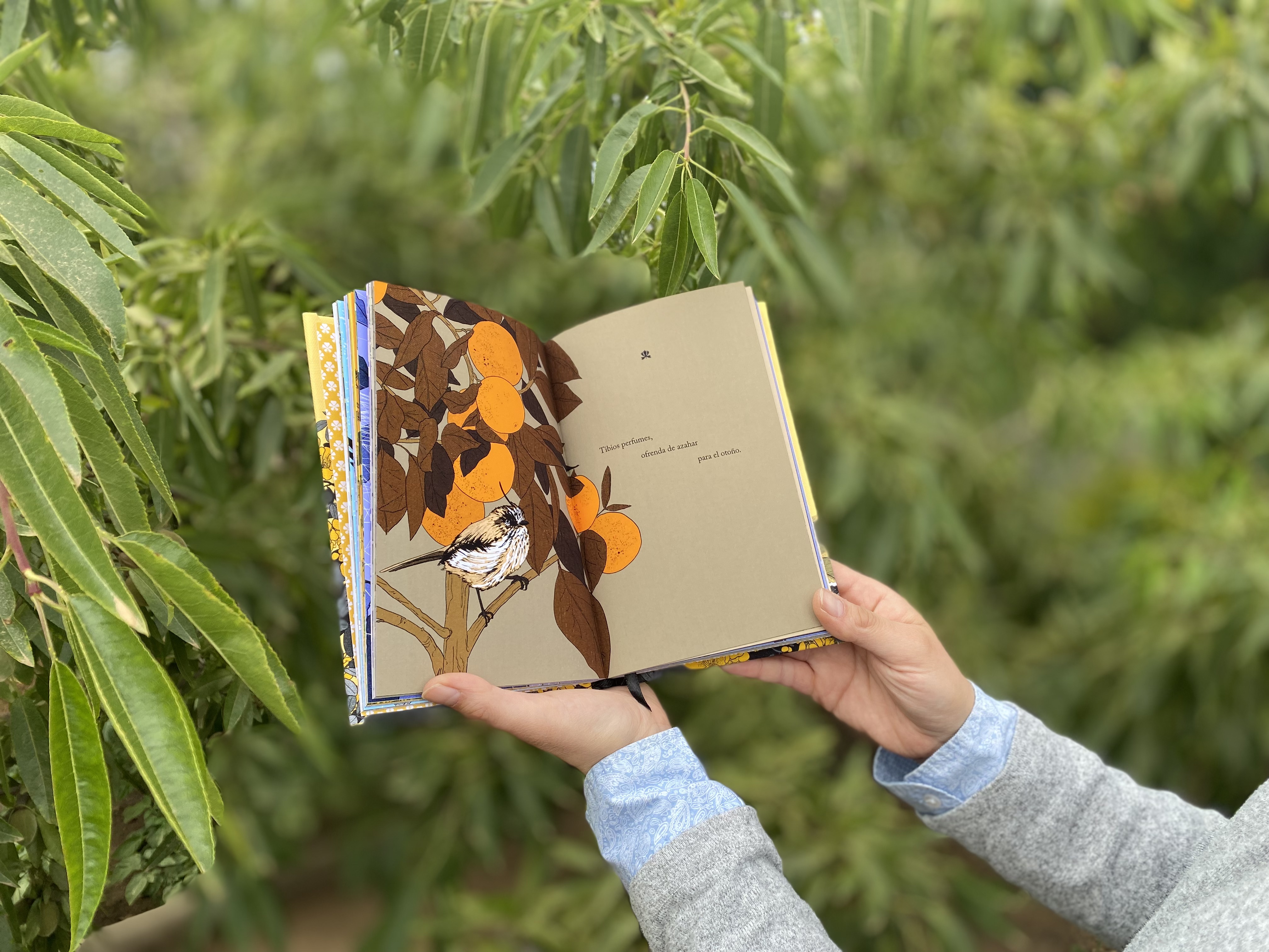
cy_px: 476
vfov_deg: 53.1
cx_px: 634
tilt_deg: -16.4
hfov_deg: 67.3
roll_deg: +0.8
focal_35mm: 26
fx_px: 953
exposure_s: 1/510
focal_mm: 4.25
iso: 32
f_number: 1.8
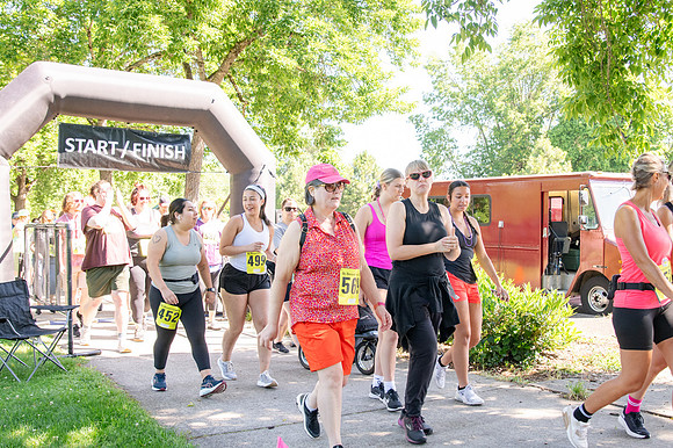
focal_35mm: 36
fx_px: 673
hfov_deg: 53.2
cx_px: 336
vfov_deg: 36.8
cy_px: 224
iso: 500
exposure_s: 1/400
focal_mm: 24
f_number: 3.5
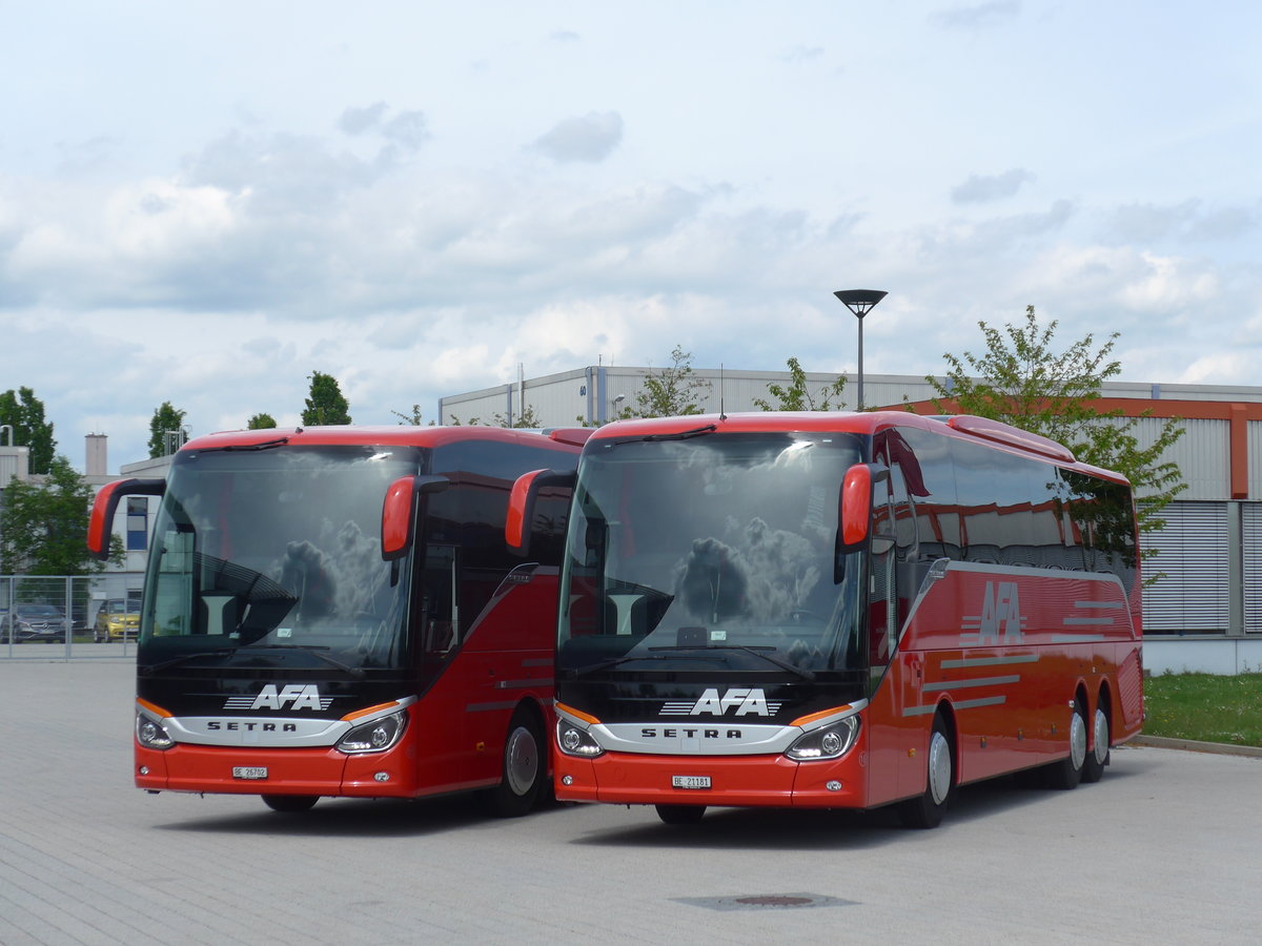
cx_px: 631
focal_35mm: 74
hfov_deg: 26.3
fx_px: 2698
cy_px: 473
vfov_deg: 19.9
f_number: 4.2
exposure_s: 1/800
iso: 80
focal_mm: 15
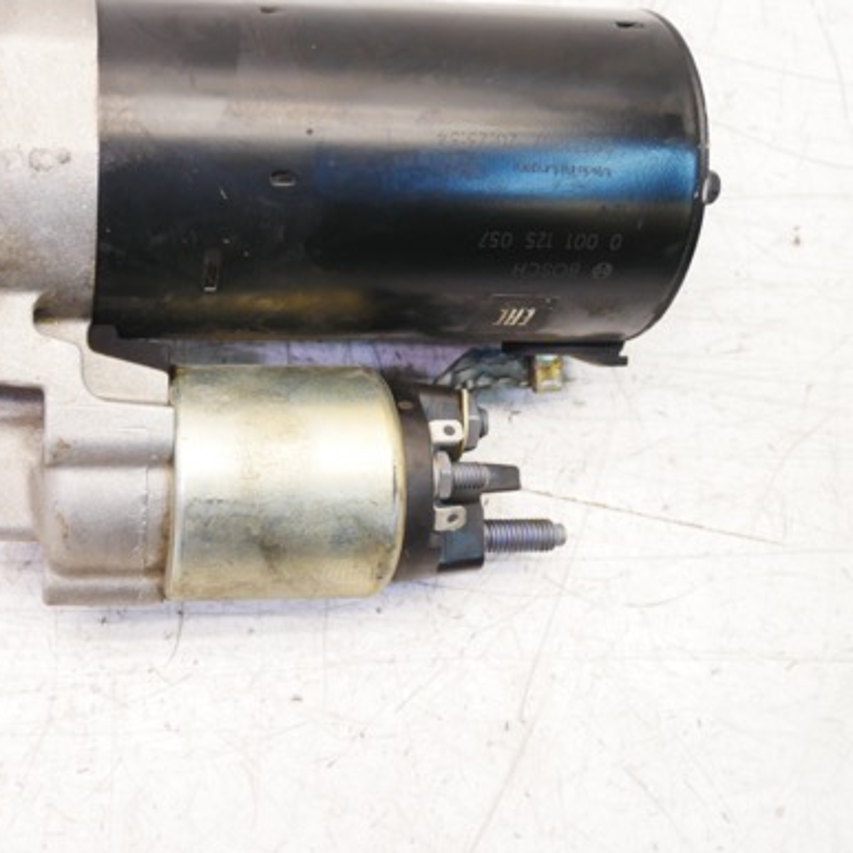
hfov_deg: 37.1
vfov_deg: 38.2
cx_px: 181
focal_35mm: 44
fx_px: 1227
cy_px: 333
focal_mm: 15
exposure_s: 1/60
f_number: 3.8
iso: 800
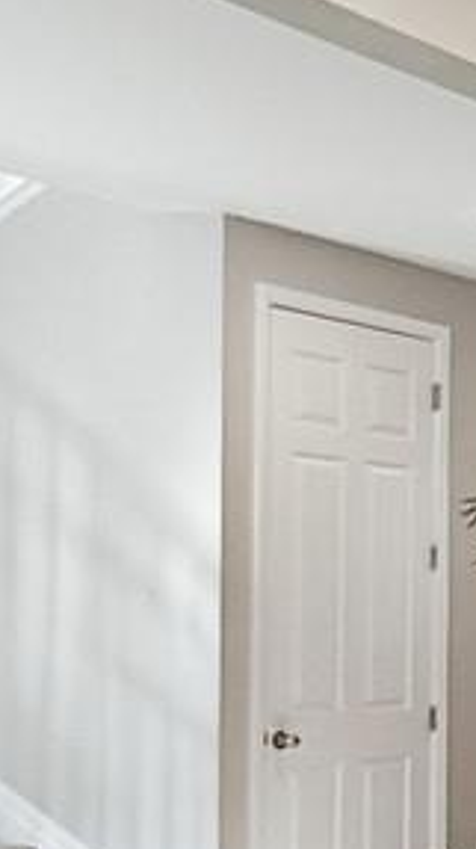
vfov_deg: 24.9
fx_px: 1911
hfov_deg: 8.5
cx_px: 1815
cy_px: 583
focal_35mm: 85
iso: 125
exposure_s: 1/120
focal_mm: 2.2
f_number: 2.2
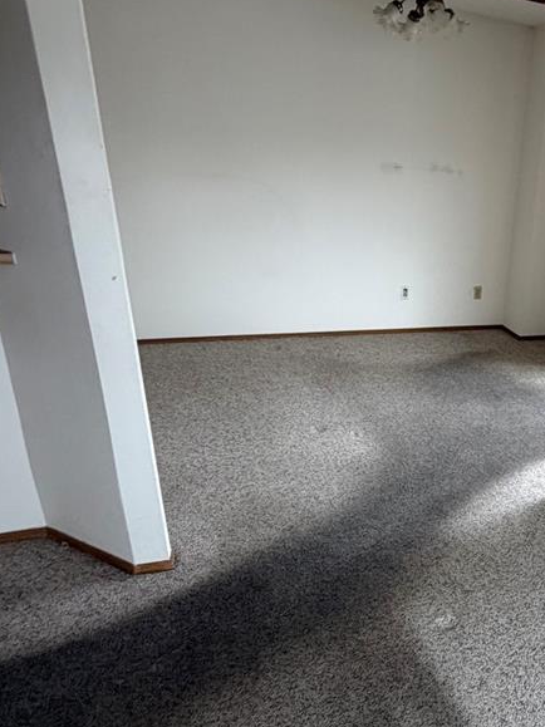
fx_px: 609
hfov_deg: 43.8
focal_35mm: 29
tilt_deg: -22.8
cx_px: 496
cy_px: 423
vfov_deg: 61.3
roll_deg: -5.9
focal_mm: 2.22
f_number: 2.2
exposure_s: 1/121
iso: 250
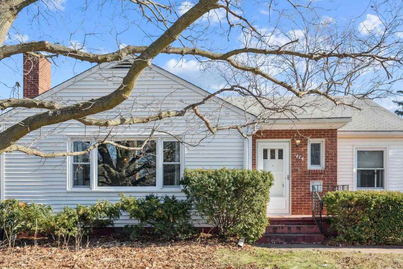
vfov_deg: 41.0
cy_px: 119
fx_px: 358
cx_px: 200
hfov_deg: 58.7
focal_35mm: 32
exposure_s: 1/250
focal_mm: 28
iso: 400
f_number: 9
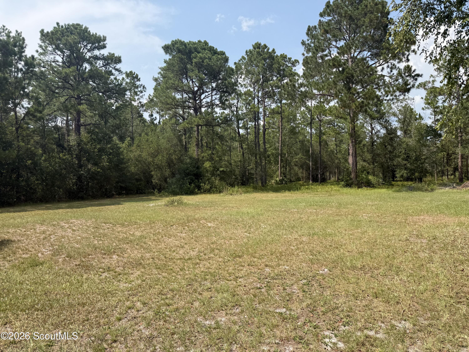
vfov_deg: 56.8
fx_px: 325
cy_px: 176
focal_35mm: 24
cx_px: 234
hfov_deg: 71.6
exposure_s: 1/3021
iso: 80
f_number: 1.78
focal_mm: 6.76
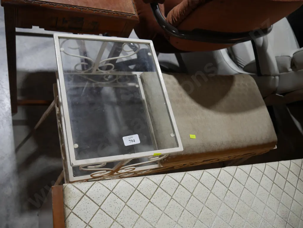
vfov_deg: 44.2
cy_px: 114
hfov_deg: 56.8
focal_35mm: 32
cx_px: 152
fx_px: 280
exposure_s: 1/60
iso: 200
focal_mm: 16
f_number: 3.6
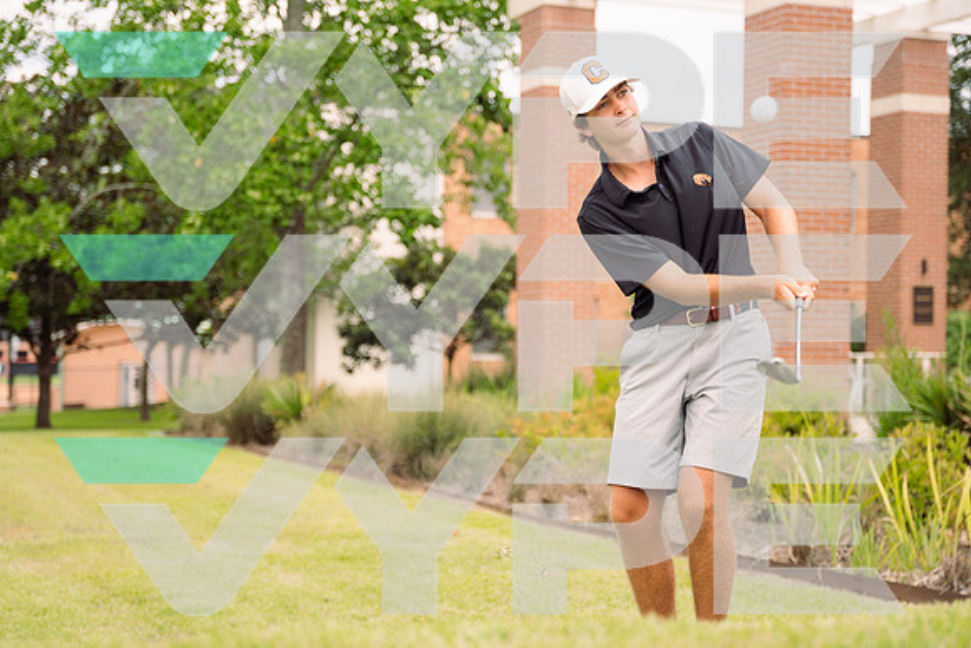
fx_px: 1619
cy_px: 324
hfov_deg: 33.4
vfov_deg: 22.6
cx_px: 486
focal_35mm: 60
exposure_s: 1/640
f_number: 2.8
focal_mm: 60
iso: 100
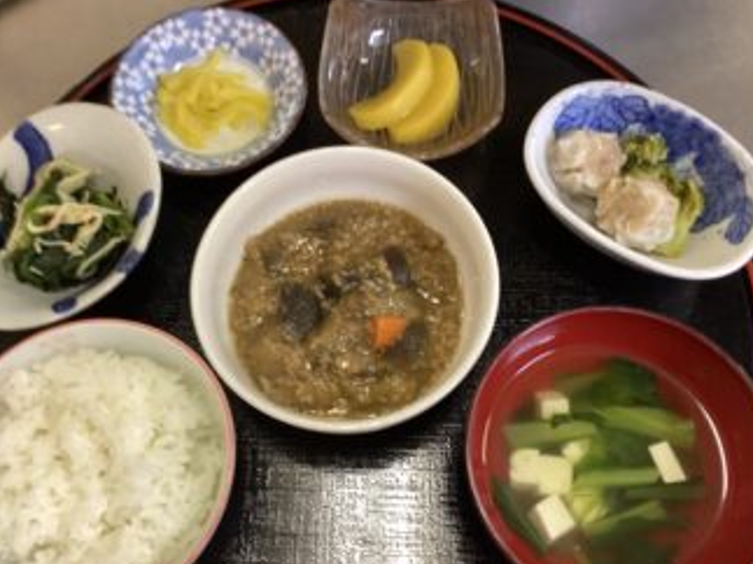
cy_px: 290
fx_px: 783
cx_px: 358
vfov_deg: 39.6
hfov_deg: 51.4
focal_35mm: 36
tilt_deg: -71.4
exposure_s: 1/33
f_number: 2.4
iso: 320
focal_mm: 3.3
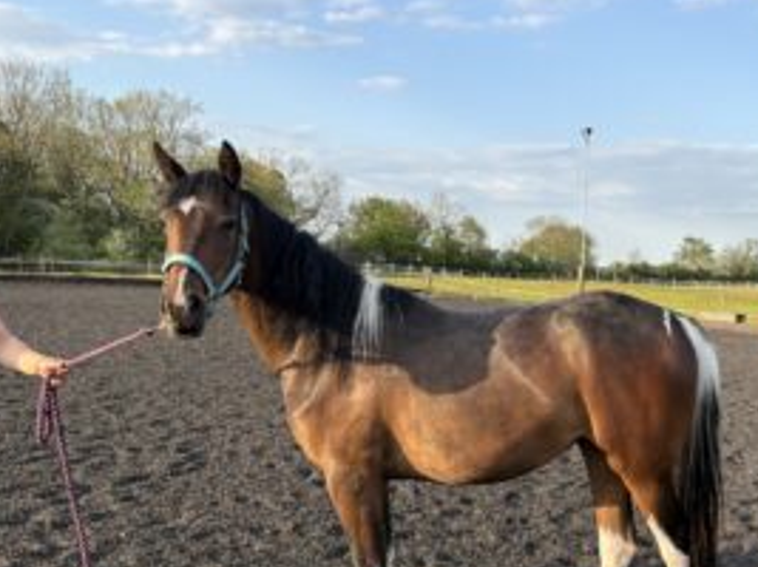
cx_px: 545
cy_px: 391
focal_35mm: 39
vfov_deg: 36.3
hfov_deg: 46.6
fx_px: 854
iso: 50
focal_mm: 5.96
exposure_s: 1/1048
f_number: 1.6
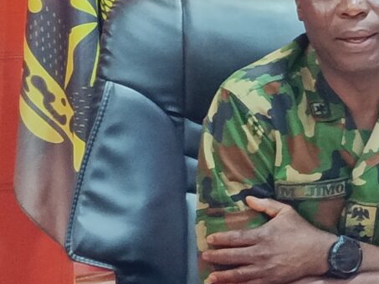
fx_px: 1708
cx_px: 388
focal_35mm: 156
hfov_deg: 12.5
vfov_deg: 9.5
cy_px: 48
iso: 1367
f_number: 1.7
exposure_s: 1/25
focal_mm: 5.24
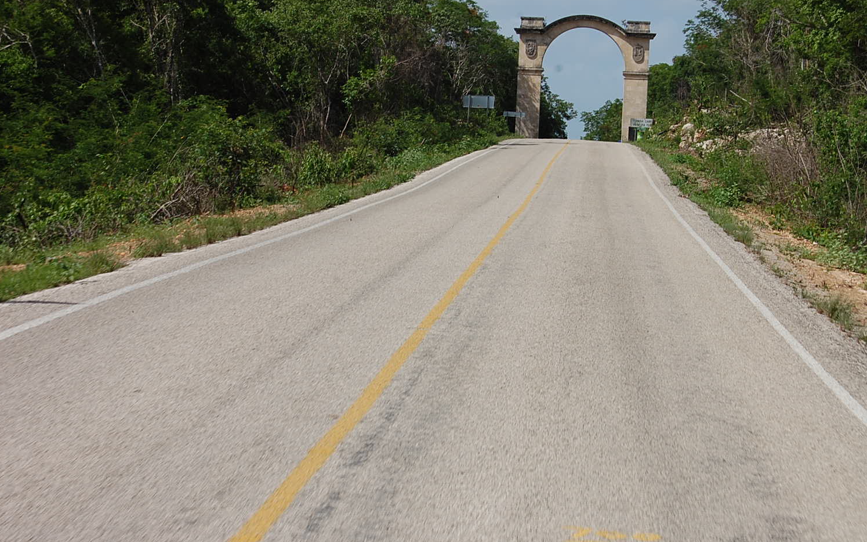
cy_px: 268
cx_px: 431
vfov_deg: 15.4
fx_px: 1997
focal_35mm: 85
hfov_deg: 24.5
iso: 200
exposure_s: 1/320
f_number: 9
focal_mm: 55
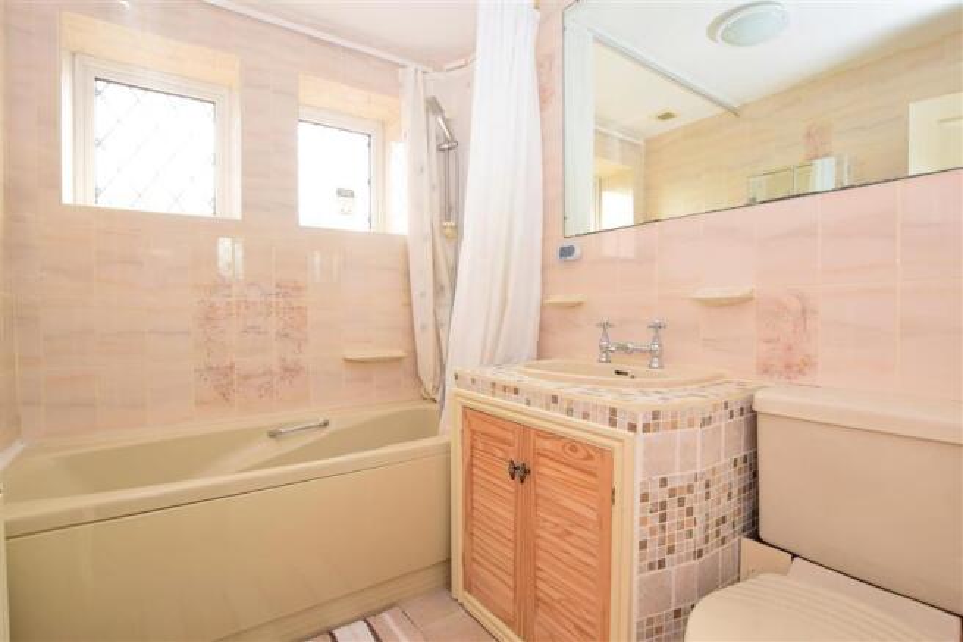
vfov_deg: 69.6
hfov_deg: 92.5
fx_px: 461
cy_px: 321
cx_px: 482
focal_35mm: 17
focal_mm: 11.5
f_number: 8
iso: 400
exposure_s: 1/100
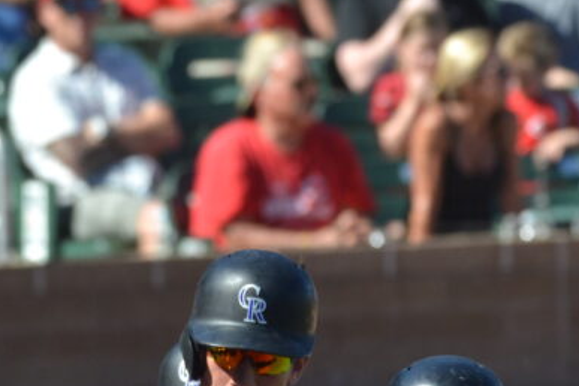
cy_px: 447
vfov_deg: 1.3
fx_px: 17224
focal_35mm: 1071
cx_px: 302
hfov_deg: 1.9
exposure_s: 1/1000
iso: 400
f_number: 5.6
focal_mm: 270
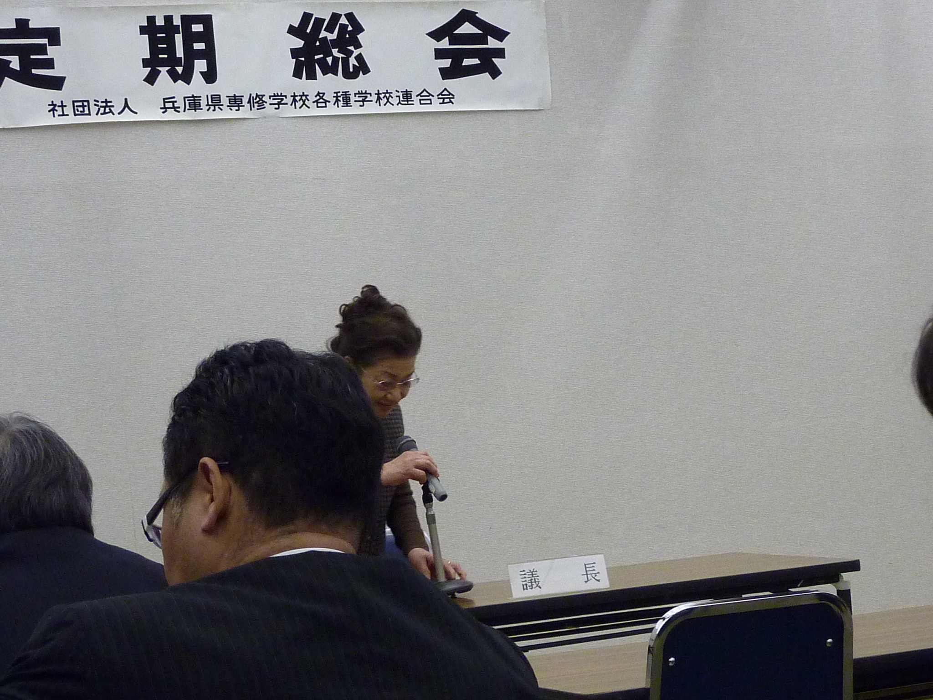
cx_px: 466
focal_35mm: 93
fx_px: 2507
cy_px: 350
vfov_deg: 15.9
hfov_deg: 21.1
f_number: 3.8
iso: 250
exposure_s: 1/40
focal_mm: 8.5
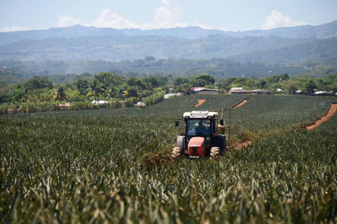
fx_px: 1685
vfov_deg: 7.6
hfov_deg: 11.4
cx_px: 168
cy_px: 112
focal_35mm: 180
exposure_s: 1/800
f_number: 5.6
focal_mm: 180
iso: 200
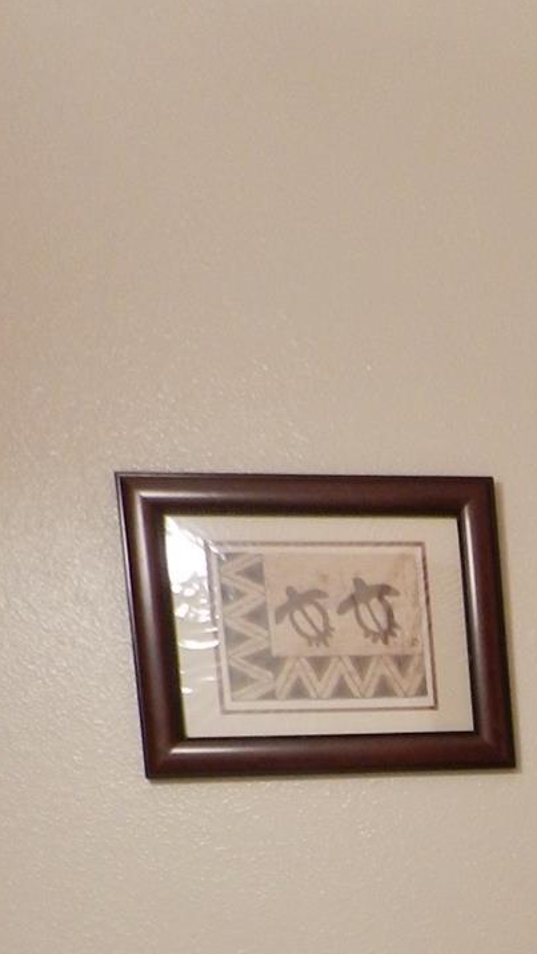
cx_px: 945
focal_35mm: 70
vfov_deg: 27.6
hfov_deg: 15.1
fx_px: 1771
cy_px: 1050
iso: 250
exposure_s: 1/30
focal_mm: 4
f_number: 3.4
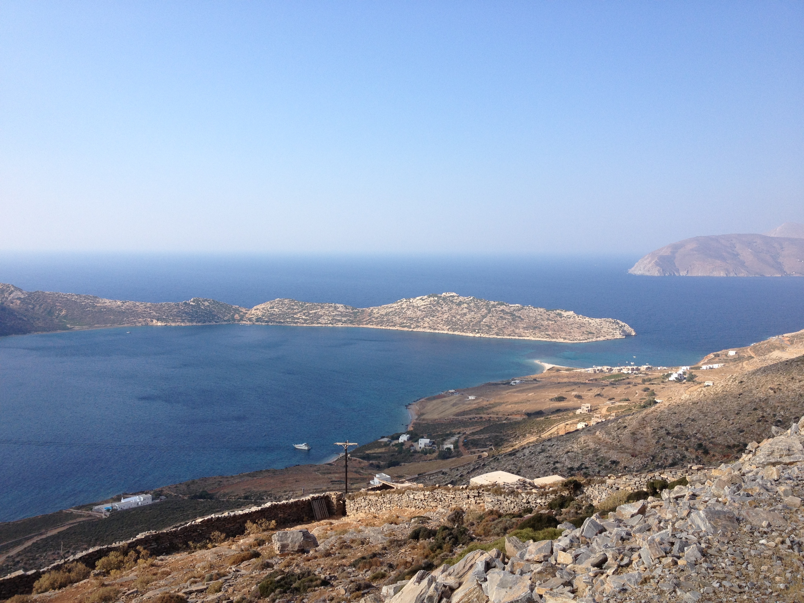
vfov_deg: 40.7
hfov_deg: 52.6
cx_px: 402
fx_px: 813
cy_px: 302
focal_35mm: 35
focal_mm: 4.28
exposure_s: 1/1284
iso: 50
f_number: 2.4
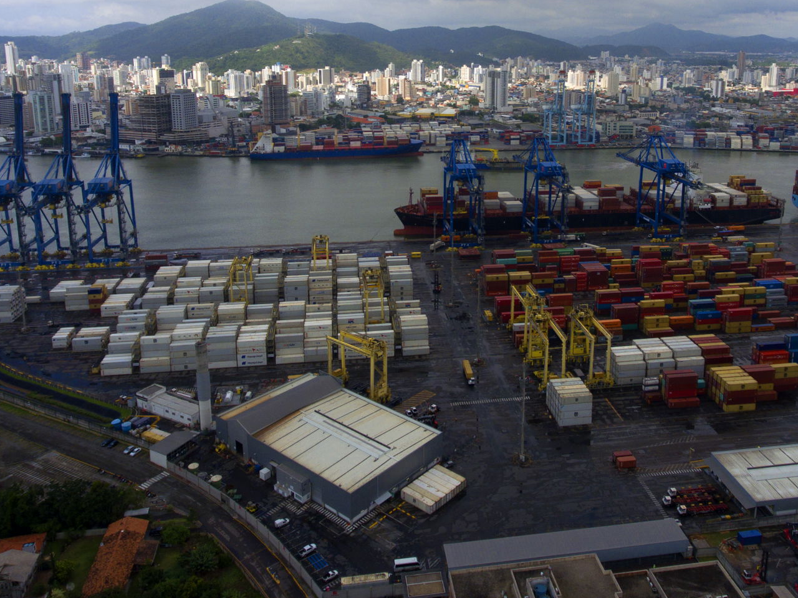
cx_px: 430
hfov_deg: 59.9
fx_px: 692
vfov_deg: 45.6
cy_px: 173
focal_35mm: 30
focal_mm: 3.61
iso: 100
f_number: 2.8
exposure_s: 1/1500
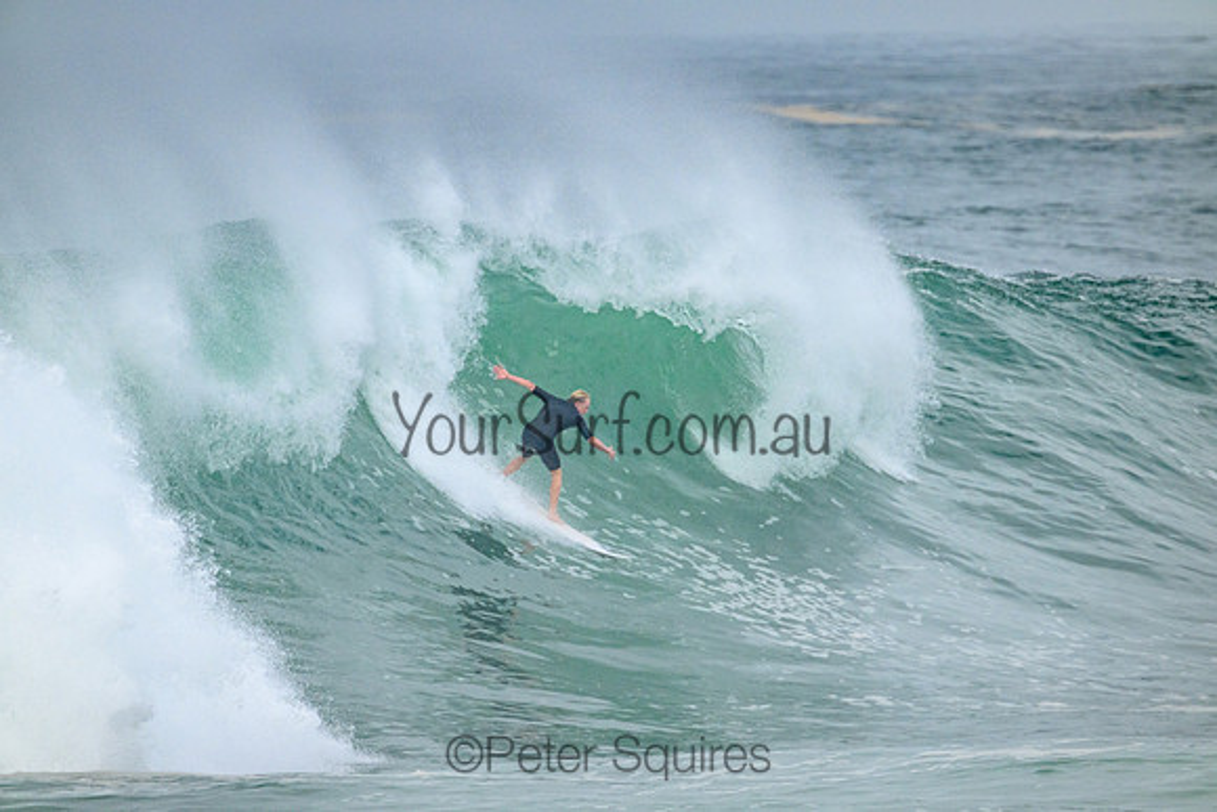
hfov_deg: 2.6
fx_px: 27050
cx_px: 608
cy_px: 406
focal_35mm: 800
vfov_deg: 1.7
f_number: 11
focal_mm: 800
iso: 1800
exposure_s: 1/2500
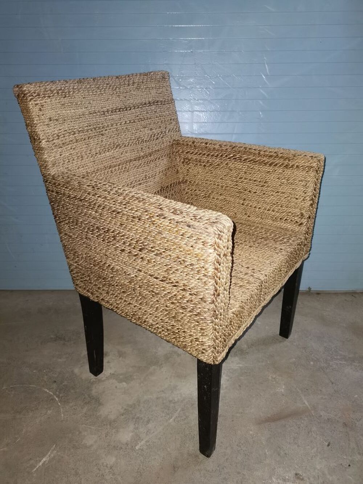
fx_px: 363
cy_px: 242
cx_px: 182
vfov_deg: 67.3
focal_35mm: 26
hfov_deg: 53.1
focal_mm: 5.58
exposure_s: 1/33.3
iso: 500
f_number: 1.8
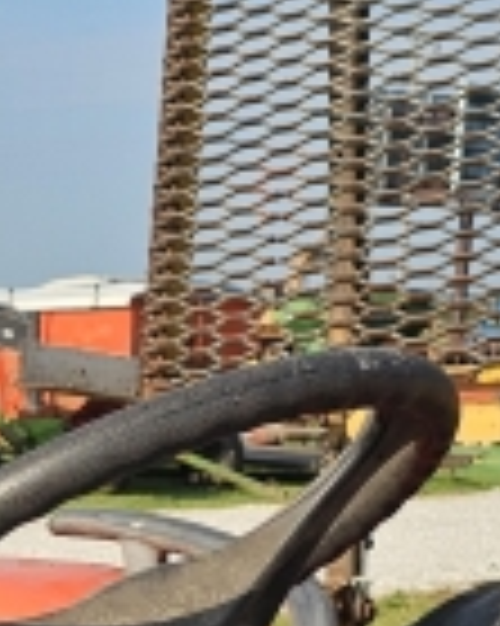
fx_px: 2296
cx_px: -239
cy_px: 815
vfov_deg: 14.8
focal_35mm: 124
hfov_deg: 11.9
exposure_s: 1/2000
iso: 32
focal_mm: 6.3
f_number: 1.7
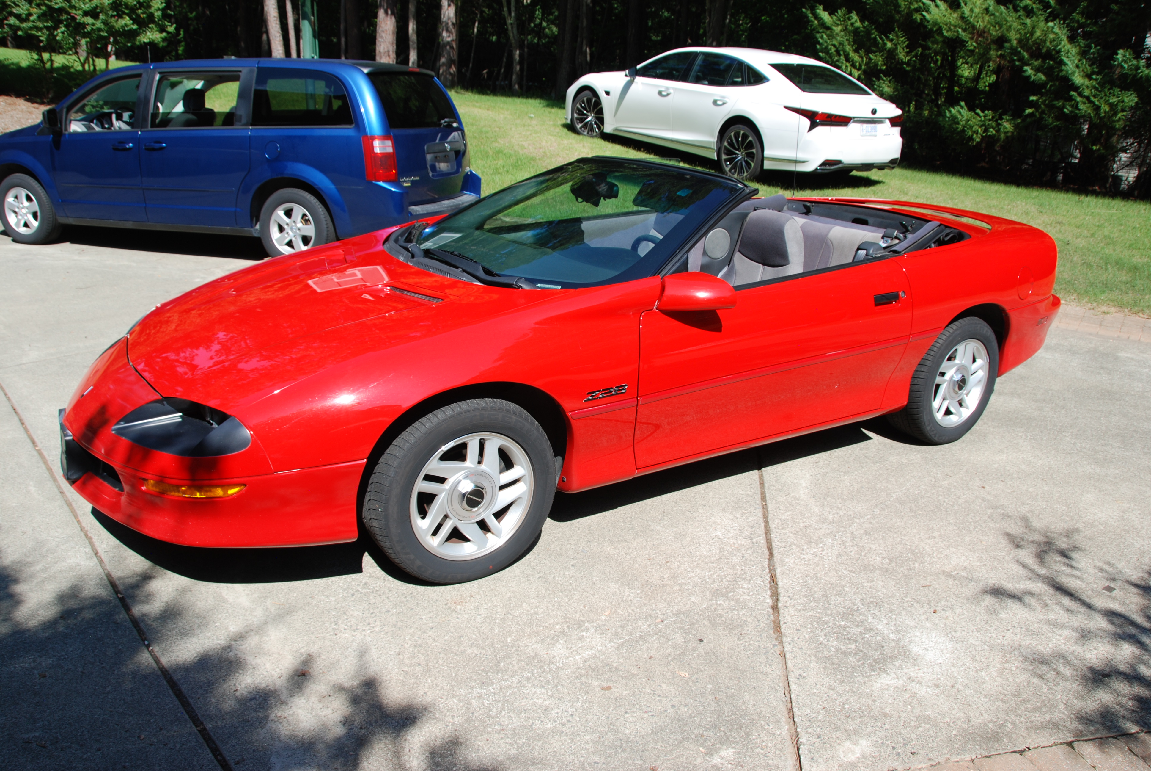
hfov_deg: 67.3
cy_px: 386
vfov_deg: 48.0
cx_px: 576
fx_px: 864
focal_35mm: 27
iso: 100
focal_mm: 18
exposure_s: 1/200
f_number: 7.1
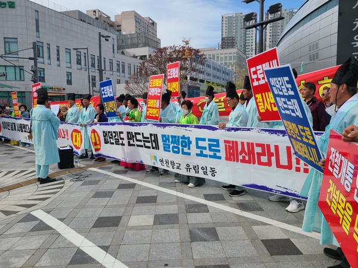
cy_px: 134
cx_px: 179
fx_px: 269
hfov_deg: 67.3
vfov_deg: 53.1
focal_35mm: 26
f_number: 1.8
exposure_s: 1/1814
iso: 40
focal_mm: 5.4
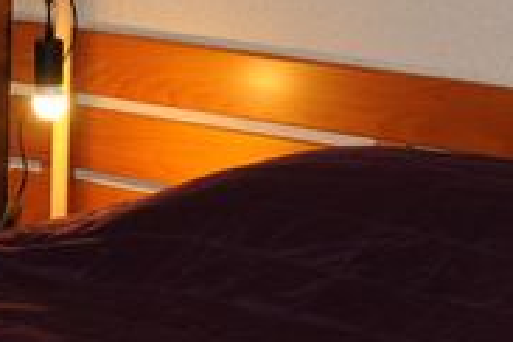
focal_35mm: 173
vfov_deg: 7.9
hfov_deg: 11.9
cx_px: 342
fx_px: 2465
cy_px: 140
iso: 200
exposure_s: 1/60
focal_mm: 18
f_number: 3.5
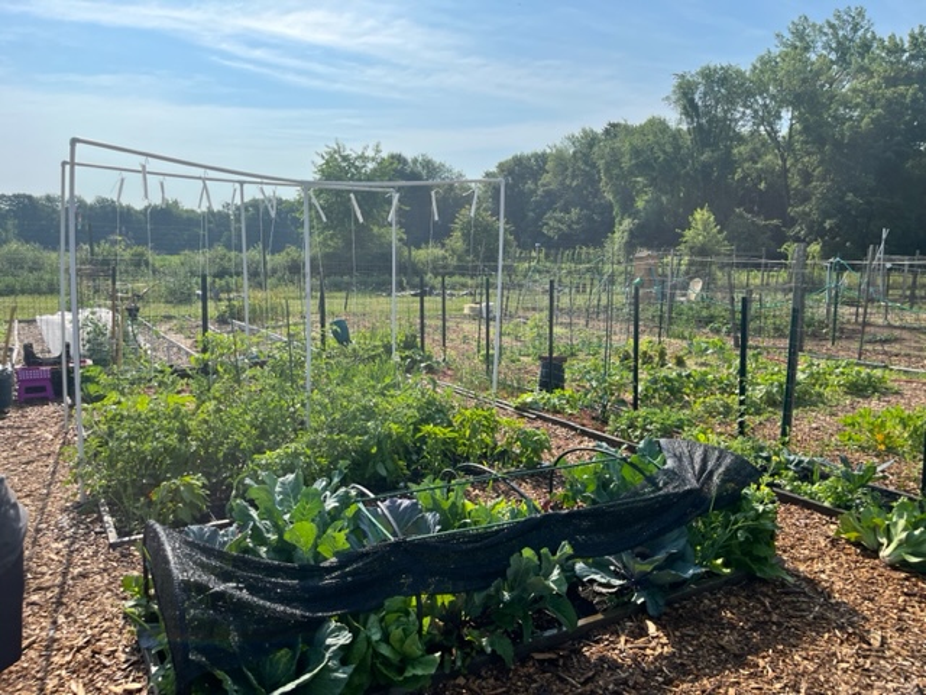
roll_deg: -0.1
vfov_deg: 53.1
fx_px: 696
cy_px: 348
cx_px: 463
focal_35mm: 26
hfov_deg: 67.3
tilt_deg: -7.1
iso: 50
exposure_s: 1/3135
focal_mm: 5.1
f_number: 1.6
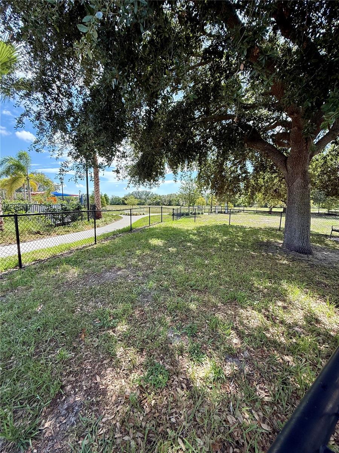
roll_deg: -0.9
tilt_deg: -3.9
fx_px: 183
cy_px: 226
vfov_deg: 102.1
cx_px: 170
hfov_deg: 85.7
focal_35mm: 14
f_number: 2.2
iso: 64
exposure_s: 1/658
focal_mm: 2.22
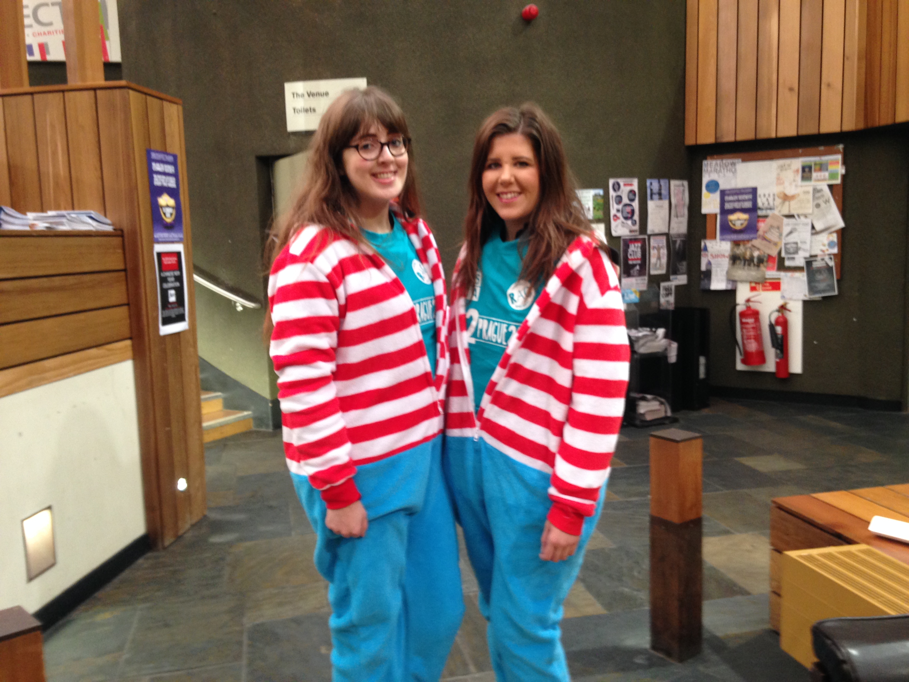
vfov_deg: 42.9
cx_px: 454
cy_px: 341
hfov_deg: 55.4
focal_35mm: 33
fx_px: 867
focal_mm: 4.12
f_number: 2.4
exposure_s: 1/20
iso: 125
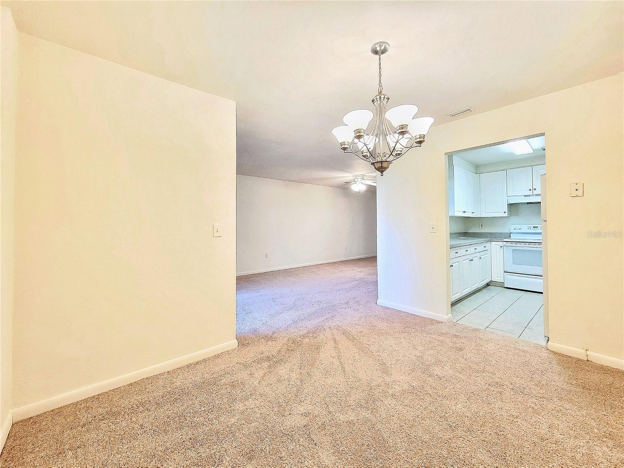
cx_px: 312
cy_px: 234
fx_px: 234
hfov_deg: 106.2
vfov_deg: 89.9
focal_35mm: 13
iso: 200
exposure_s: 1/60.2
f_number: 2.2
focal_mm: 2.2
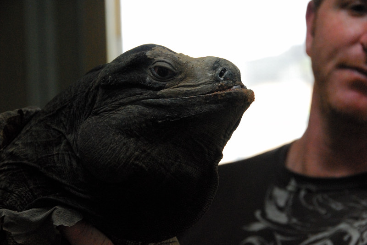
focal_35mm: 135
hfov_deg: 15.2
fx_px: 1377
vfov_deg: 10.2
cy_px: 122
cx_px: 184
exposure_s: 1/320
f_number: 8
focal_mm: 90
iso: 1600
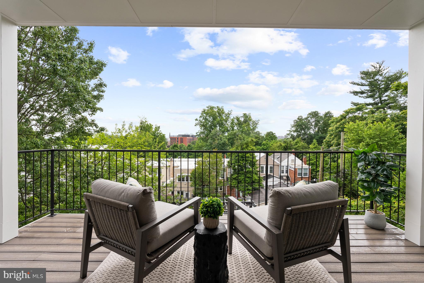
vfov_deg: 72.1
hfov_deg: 94.9
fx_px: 194
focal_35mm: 16
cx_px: 212
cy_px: 142
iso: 250
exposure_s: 1/100
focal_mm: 16.5
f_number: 7.1
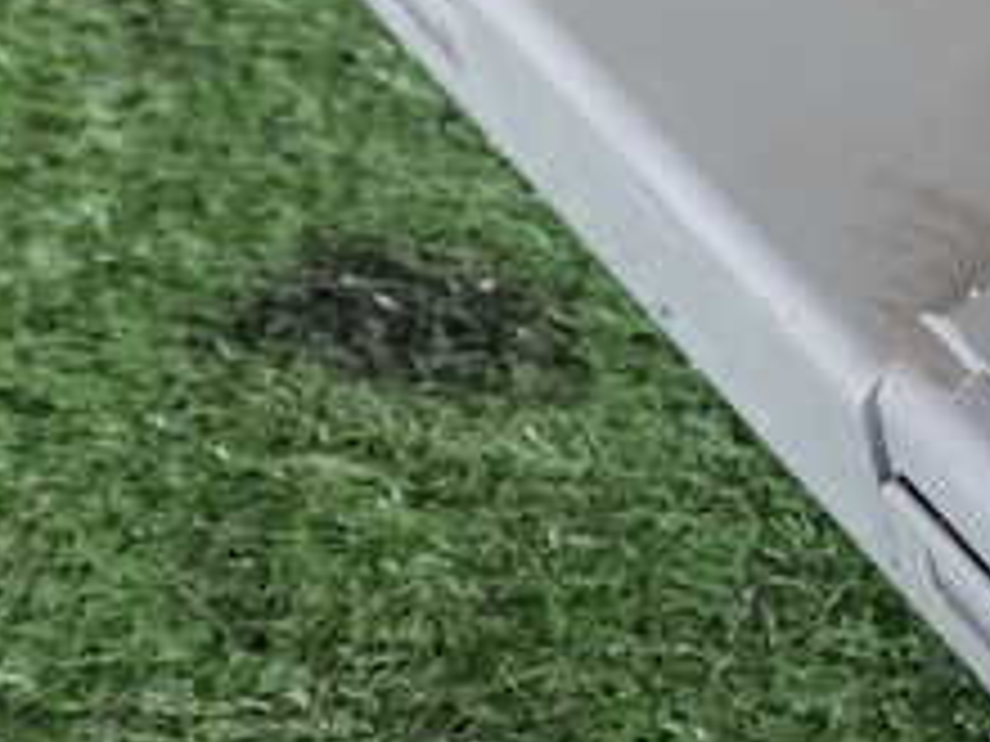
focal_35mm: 82
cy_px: 13
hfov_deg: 21.7
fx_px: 2345
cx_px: 1256
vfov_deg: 17.6
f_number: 2.3
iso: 200
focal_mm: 5.4
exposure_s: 1/80
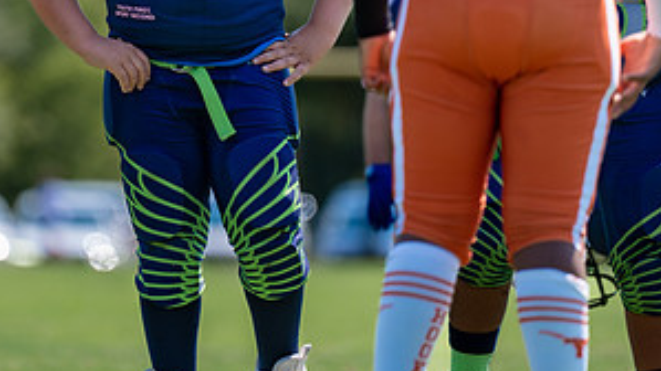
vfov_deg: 2.8
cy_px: 29
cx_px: 208
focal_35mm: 437
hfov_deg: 4.9
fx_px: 7657
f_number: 2.8
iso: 100
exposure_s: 1/1250
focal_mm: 200
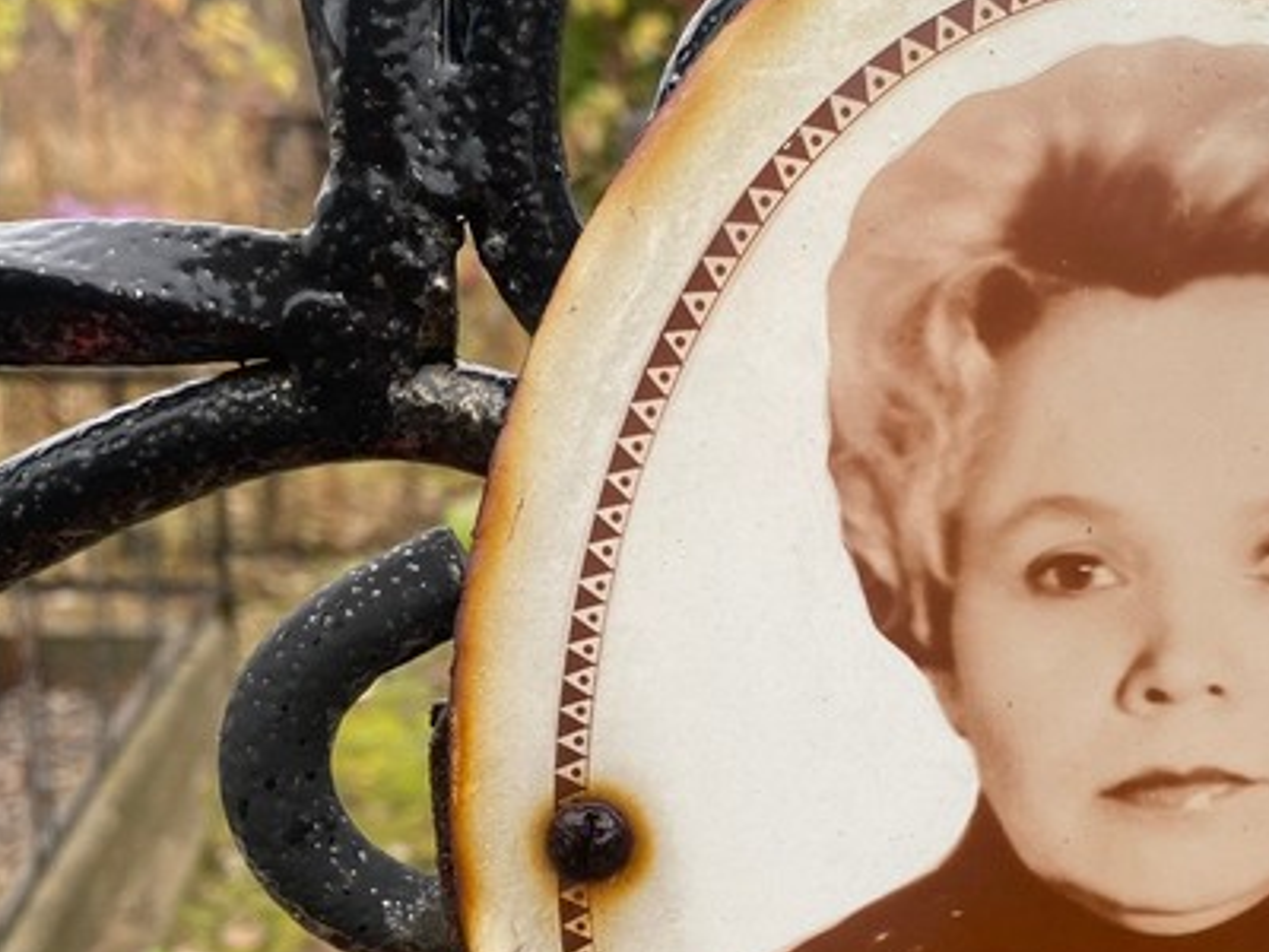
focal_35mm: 52
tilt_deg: -19.0
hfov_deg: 35.5
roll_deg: -2.6
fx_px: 1906
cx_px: 1041
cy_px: 730
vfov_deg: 27.6
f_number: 1.8
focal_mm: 4.25
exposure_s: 1/122
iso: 50
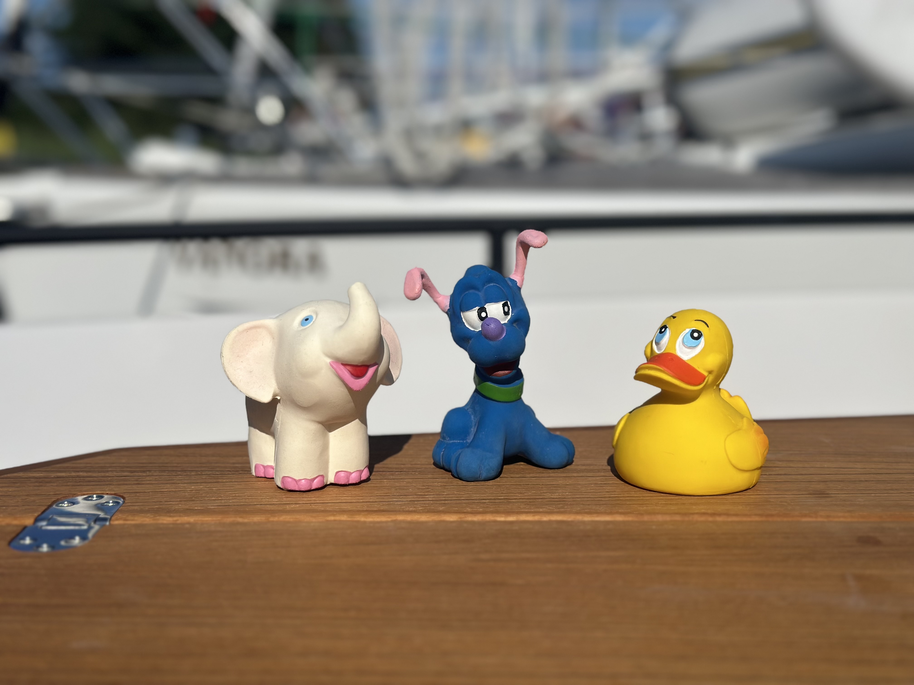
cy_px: 342
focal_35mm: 48
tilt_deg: -8.2
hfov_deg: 39.7
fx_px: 1267
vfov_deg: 30.3
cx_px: 457
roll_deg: +2.3
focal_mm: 6.86
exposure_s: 1/18868
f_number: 1.78
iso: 100
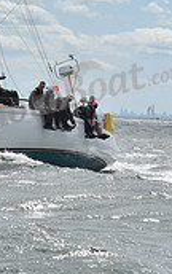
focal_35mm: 316
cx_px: -120
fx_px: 2362
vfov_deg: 6.6
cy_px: -127
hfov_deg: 4.1
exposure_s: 1/1250
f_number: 10
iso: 320
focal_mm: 92
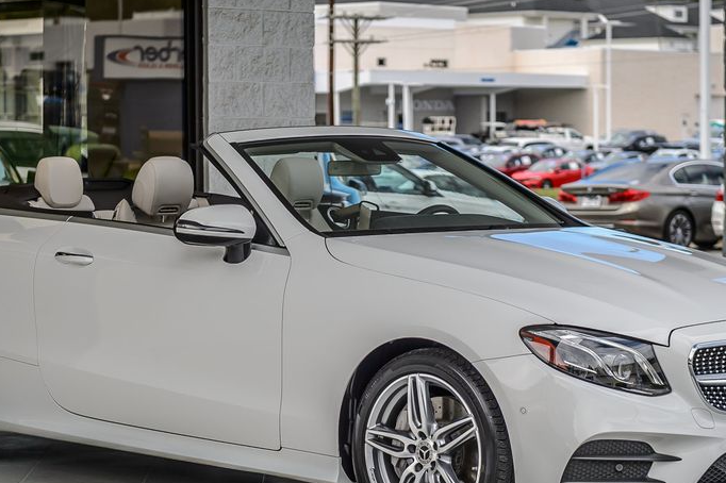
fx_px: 2519
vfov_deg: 10.9
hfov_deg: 16.4
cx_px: 346
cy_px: 306
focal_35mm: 125
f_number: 4
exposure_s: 1/1000
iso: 100
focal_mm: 70
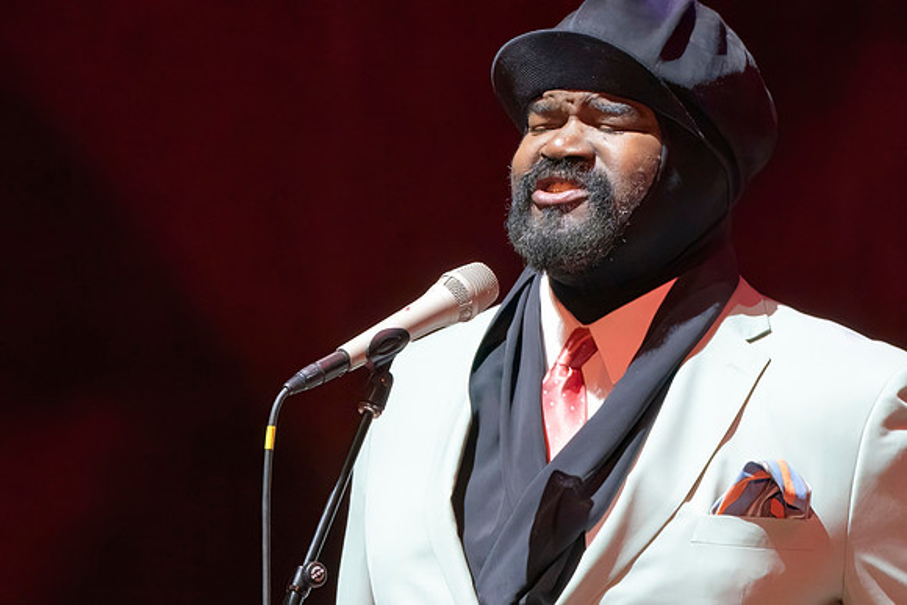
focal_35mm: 825
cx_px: 464
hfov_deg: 2.5
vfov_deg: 1.7
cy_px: 697
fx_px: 20799
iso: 5000
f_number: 5.6
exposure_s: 1/320
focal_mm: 358
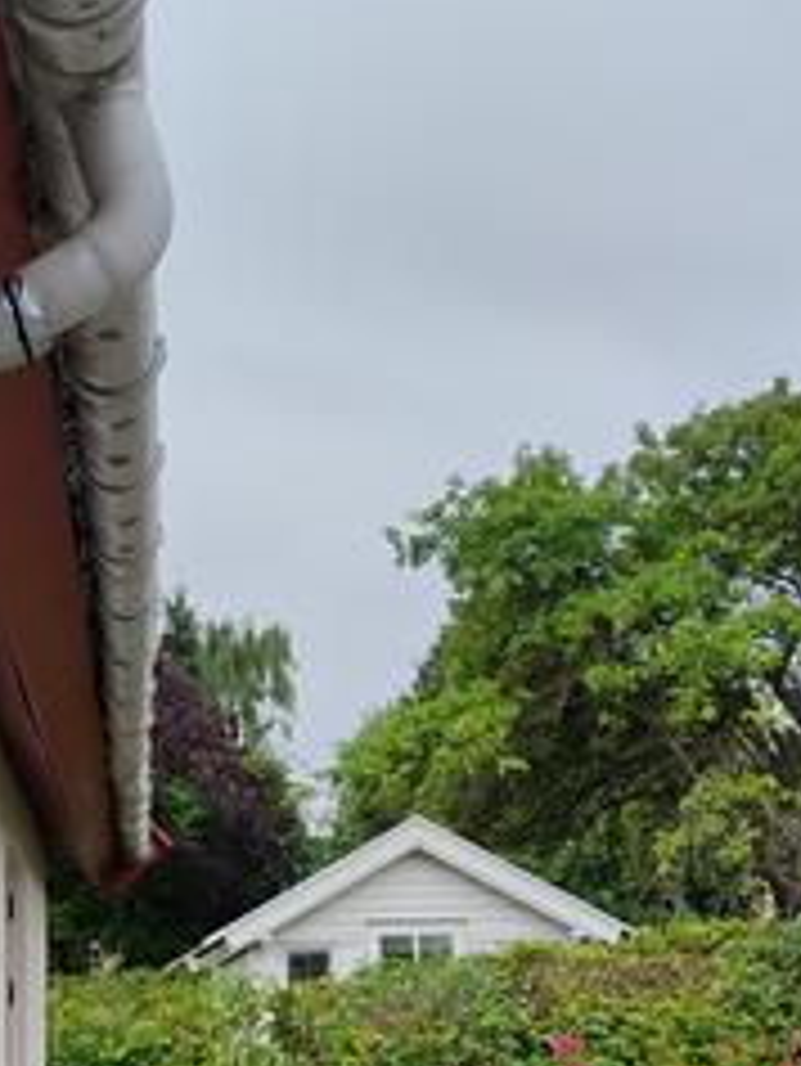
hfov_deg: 20.4
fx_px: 2189
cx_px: 108
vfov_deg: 27.4
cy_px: 504
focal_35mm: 71
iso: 100
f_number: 1.8
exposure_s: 1/568
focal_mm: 4.26
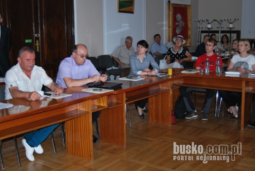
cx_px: 122
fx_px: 340
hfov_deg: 41.1
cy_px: 83
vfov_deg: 28.2
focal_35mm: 48
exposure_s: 1/60
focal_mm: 30
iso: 250
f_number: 4.2
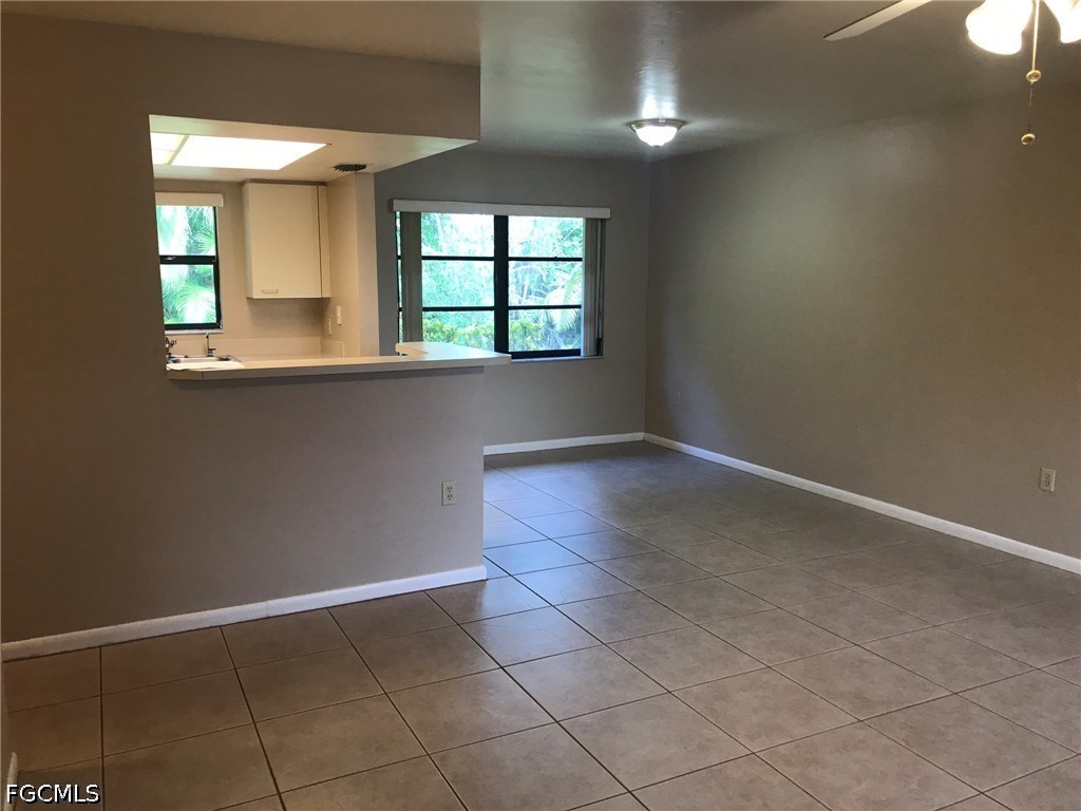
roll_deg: +0.0
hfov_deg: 63.4
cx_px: 540
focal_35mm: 28
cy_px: 406
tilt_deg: -7.3
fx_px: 874
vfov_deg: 49.7
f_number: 1.8
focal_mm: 3.99
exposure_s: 1/20
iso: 32
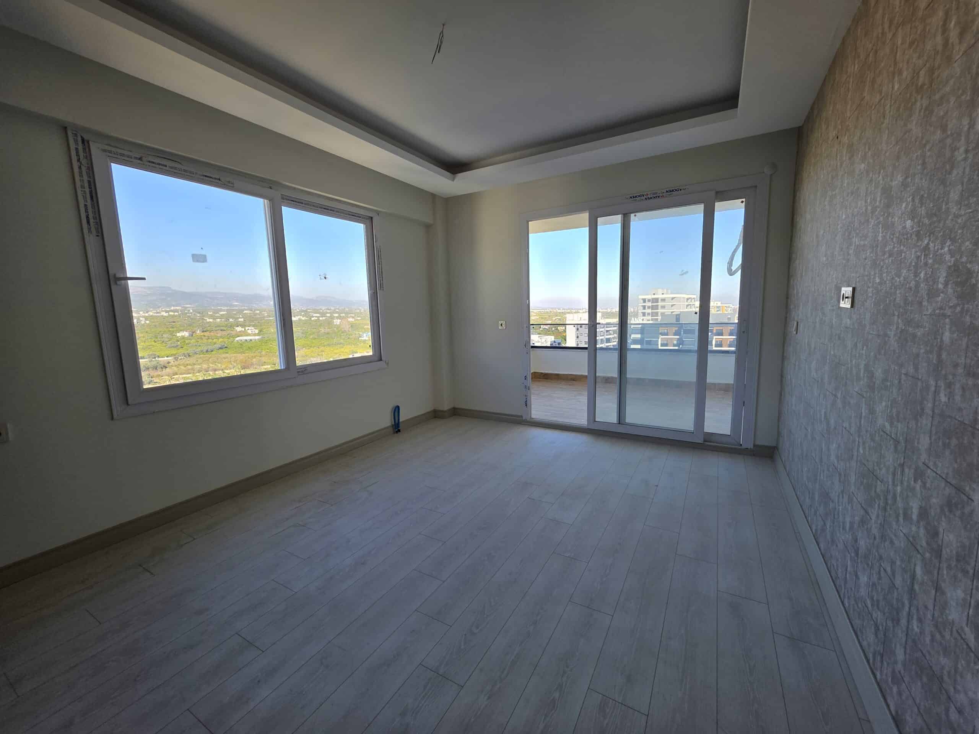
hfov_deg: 106.2
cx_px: 490
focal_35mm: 13
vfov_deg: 89.9
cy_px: 367
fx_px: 368
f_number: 1.9
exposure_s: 1/374
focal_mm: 2.2
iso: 40
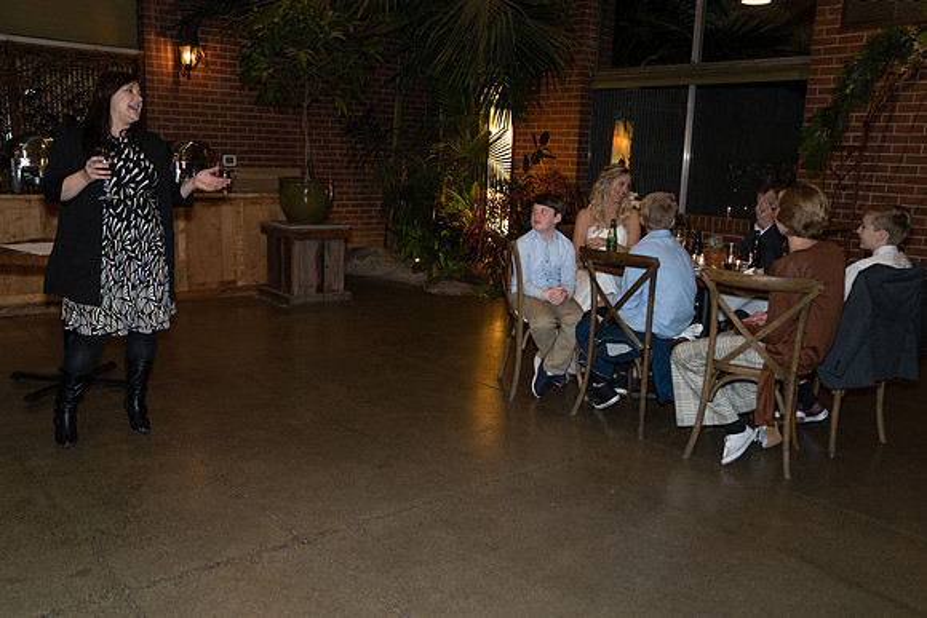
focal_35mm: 31
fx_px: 799
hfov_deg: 60.3
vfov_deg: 42.3
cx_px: 460
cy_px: 325
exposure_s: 1/125
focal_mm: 29
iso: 2000
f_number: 2.8
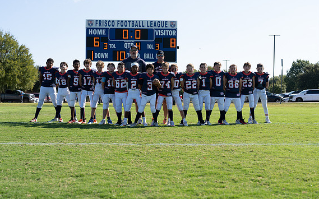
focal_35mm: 52
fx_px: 452
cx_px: 160
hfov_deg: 38.9
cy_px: 102
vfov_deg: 24.8
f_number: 3.5
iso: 100
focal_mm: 50
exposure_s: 1/800
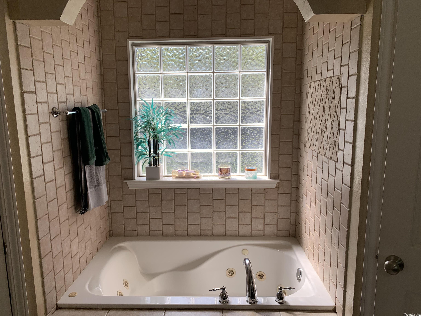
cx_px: 210
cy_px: 158
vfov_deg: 53.1
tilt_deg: -10.5
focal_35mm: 26
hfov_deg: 67.3
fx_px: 316
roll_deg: +1.1
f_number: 1.8
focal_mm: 4.25
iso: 25
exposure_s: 1/439
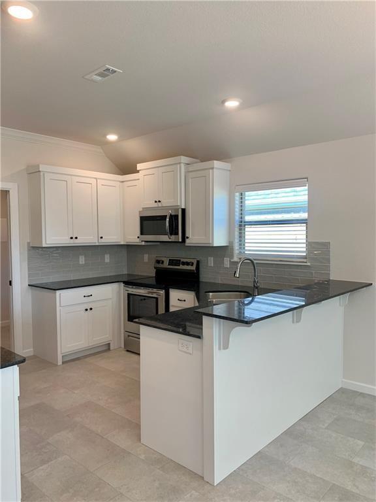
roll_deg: +0.7
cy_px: 251
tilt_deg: -1.6
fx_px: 377
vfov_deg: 67.3
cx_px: 188
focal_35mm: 26
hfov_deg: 53.1
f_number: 1.8
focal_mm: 4.25
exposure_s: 1/120
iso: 64
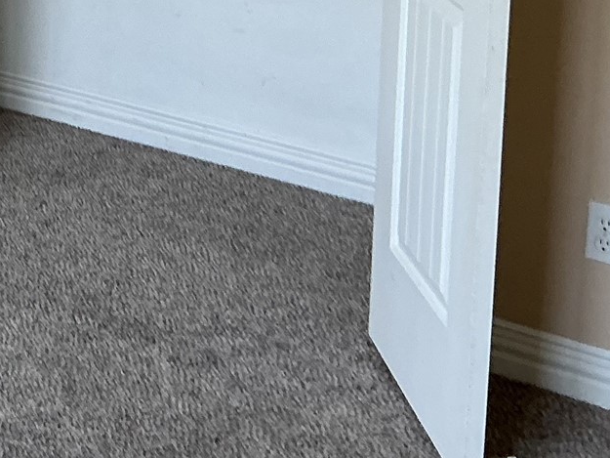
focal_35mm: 95
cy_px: -188
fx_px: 1674
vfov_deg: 14.7
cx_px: -84
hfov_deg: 19.6
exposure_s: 1/100
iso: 50
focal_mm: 3
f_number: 1.8
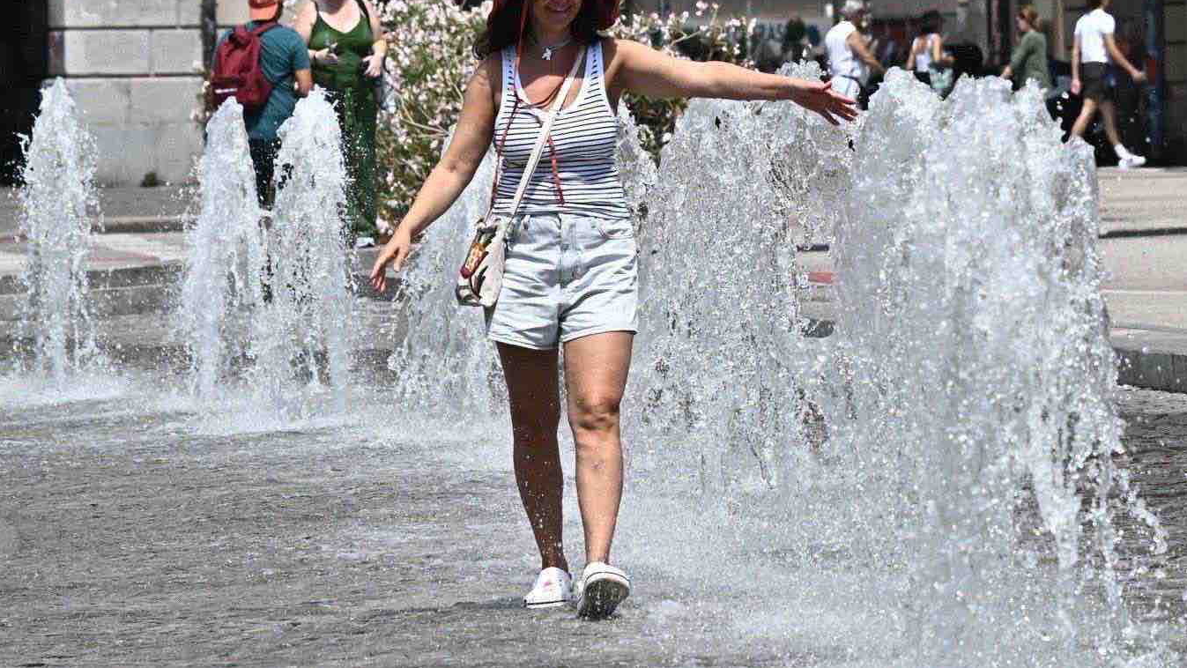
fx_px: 5949
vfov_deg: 6.4
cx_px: 594
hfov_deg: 11.4
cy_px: 273
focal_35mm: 189
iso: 720
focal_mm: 120
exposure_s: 1/2500
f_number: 6.3
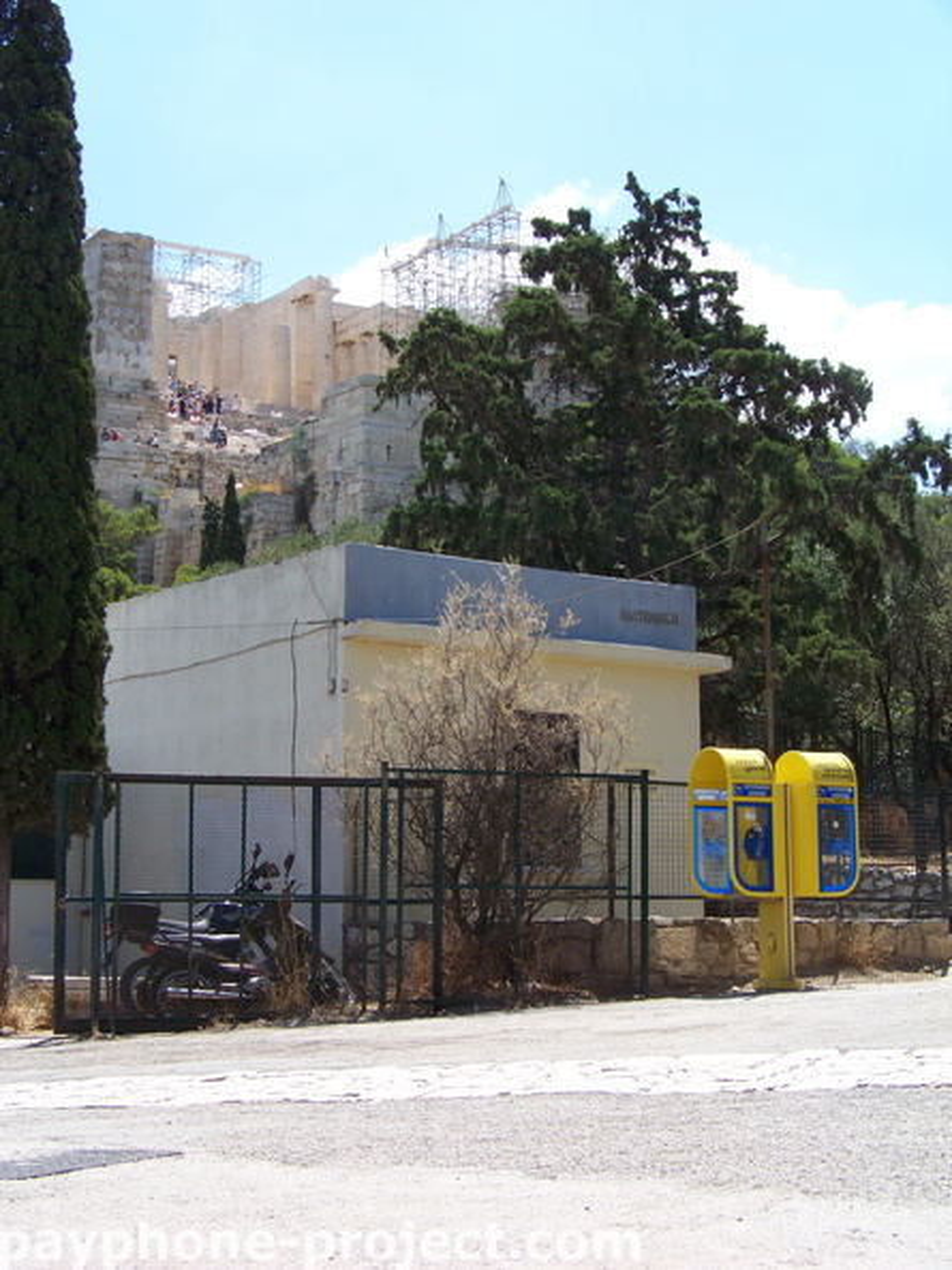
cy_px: 635
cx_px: 476
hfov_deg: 23.6
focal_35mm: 62
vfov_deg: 31.2
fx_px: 2275
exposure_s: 1/400
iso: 64
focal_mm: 10.5
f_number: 4.5
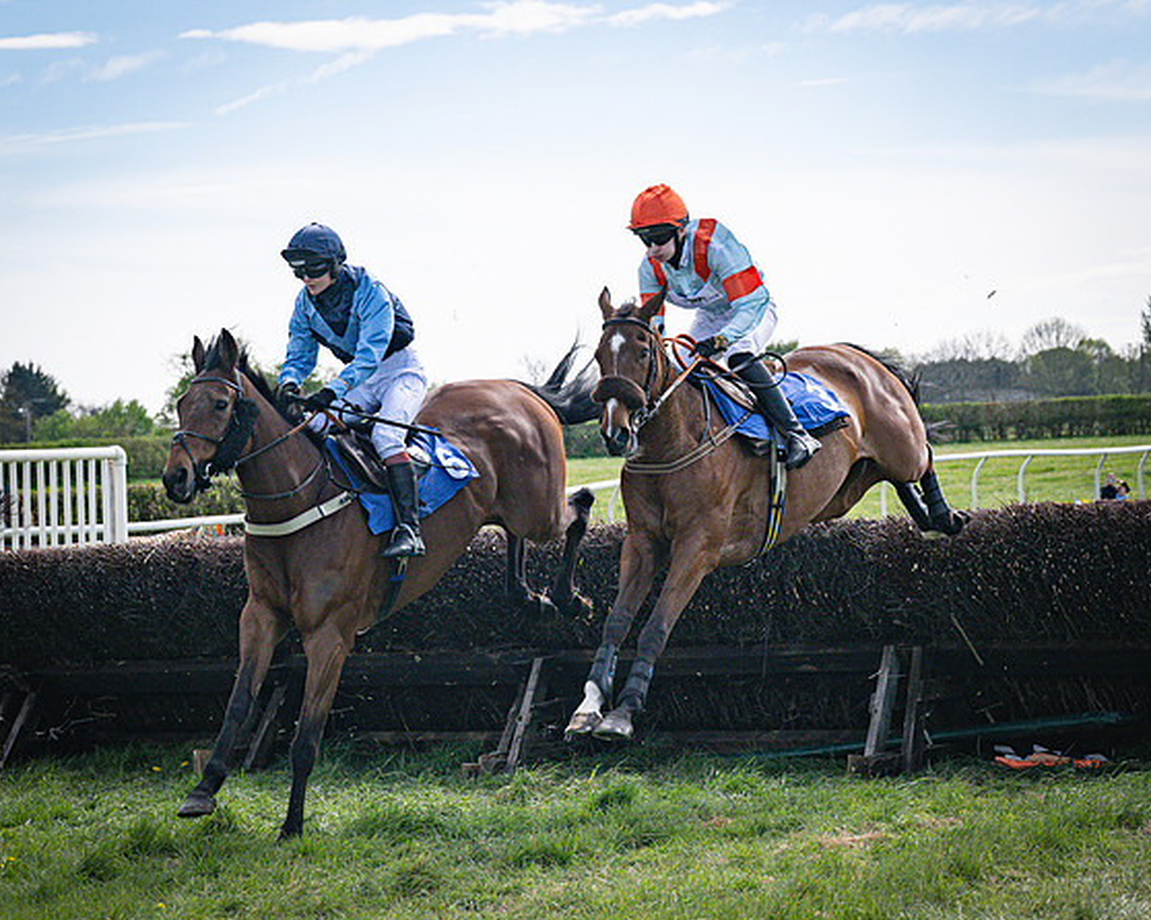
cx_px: 570
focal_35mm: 105
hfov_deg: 18.3
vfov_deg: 14.7
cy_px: 429
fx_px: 3576
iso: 400
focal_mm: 70
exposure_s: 1/4000
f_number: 5
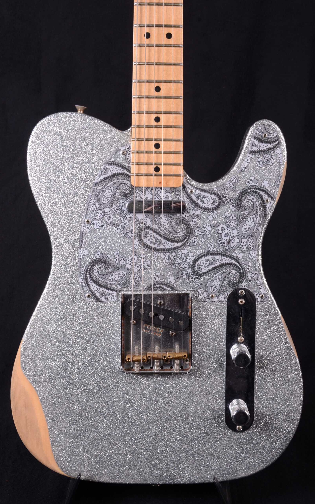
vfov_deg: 37.8
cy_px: 252
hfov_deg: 24.2
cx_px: 163
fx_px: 735
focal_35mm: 54
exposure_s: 1/200
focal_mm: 35
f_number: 13
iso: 200
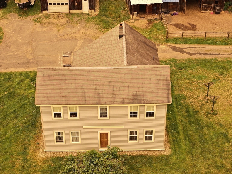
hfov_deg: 27.8
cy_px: 87
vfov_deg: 21.0
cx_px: 116
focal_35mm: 70
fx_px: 469
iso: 100
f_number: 2.8
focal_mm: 19.35
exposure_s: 1/240
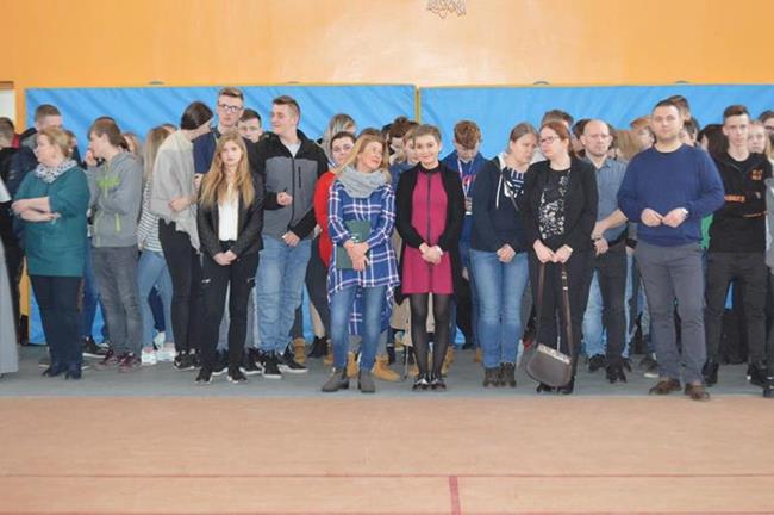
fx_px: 1772
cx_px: 387
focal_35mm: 82
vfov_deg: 16.5
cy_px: 258
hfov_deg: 24.6
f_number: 5.6
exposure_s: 1/60
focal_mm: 55
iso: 2500
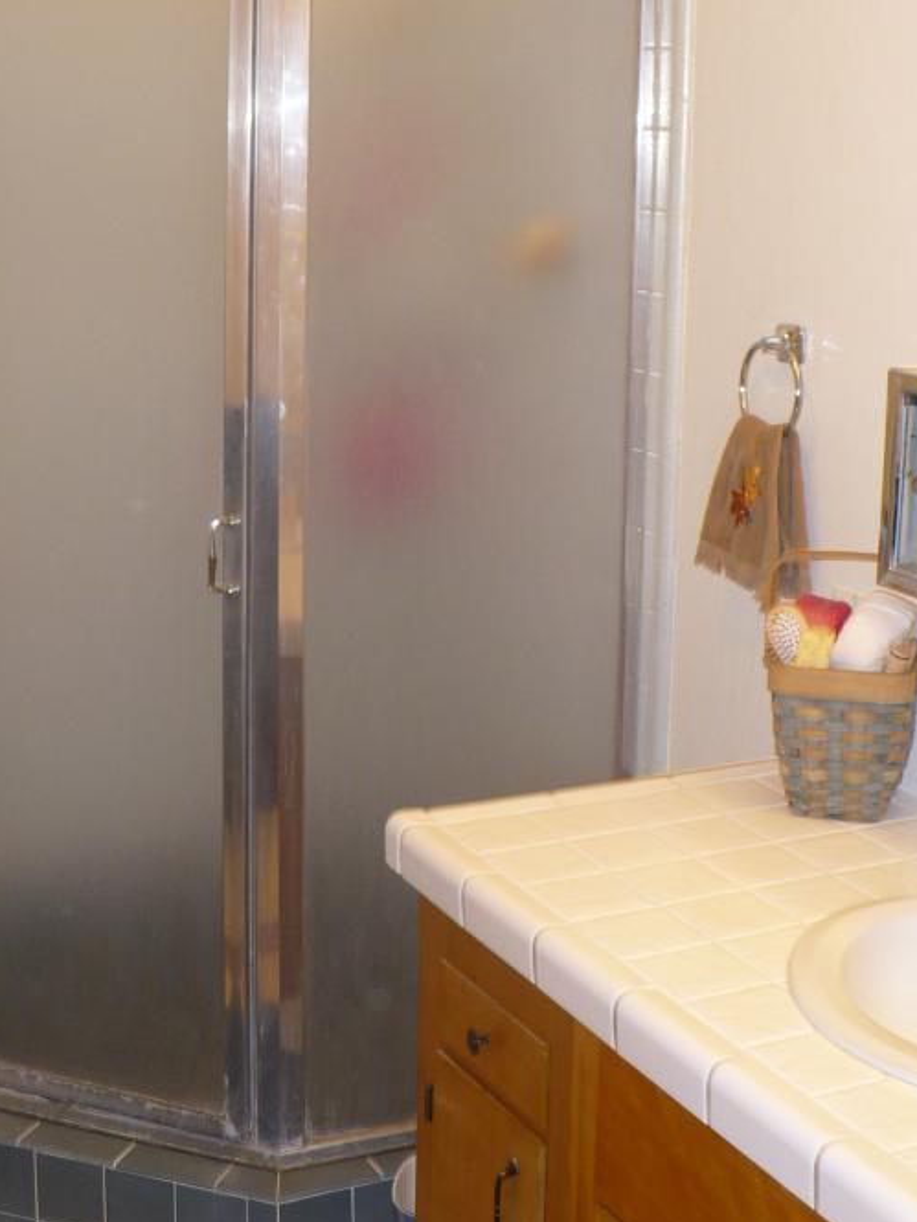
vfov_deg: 33.4
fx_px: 2013
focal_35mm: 57
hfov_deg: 25.7
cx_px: 461
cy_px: 379
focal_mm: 6.1
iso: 125
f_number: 2.8
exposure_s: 1/30
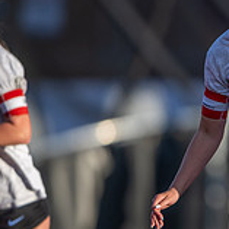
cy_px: 169
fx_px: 11855
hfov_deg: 1.1
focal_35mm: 1584
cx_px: 459
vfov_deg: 1.1
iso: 160
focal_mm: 400
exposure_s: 1/2000
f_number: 2.8
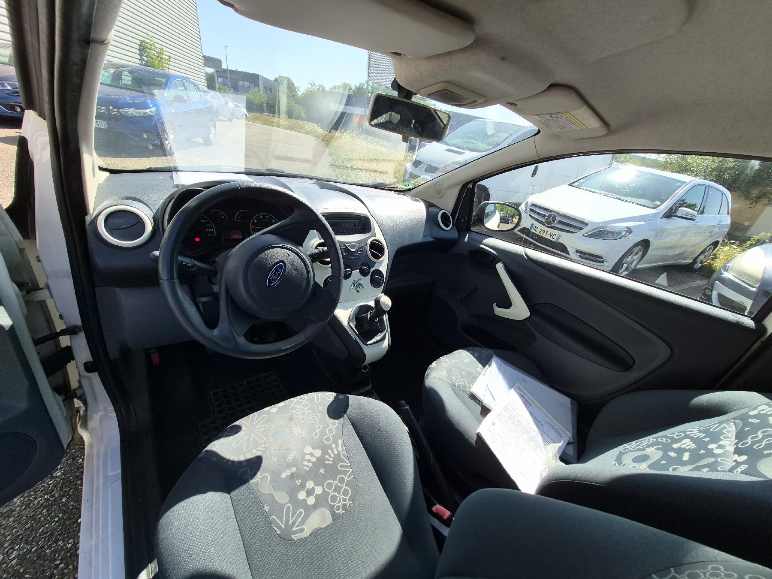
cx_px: 386
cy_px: 290
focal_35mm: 13
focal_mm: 1.74
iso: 40
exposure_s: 1/1000
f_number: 2.2
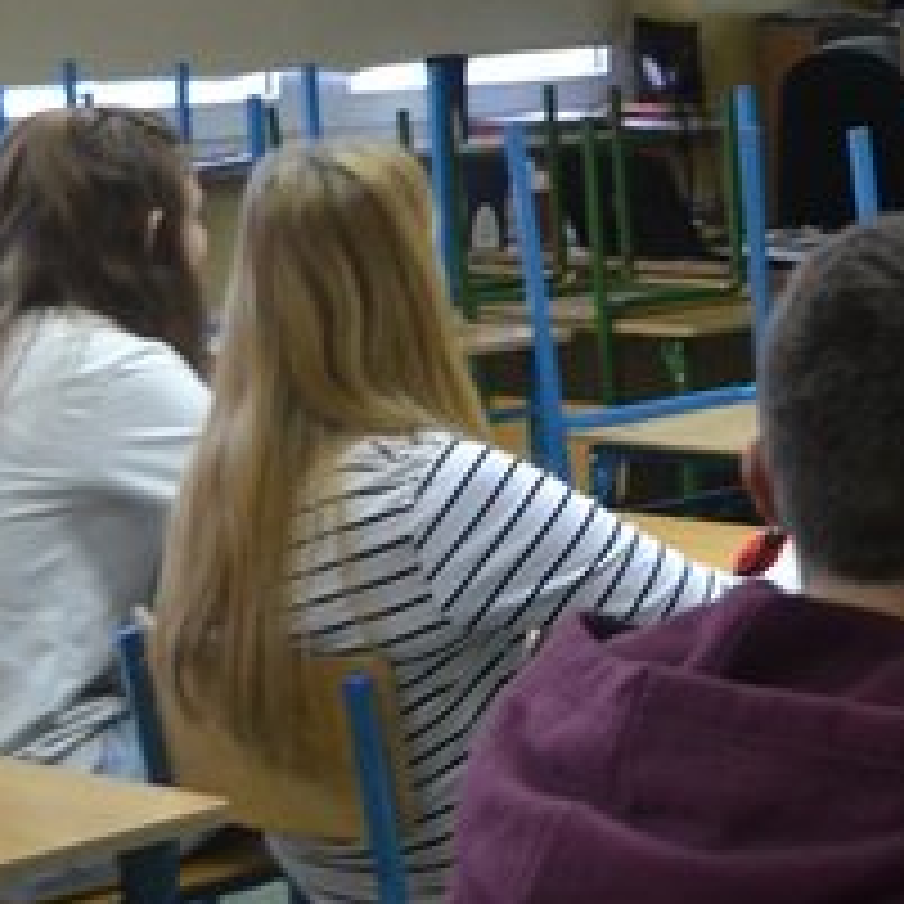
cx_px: 1426
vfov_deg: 14.5
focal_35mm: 119
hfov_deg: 13.6
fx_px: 3527
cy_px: 196
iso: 2000
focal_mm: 29
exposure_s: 1/60
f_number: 4.5
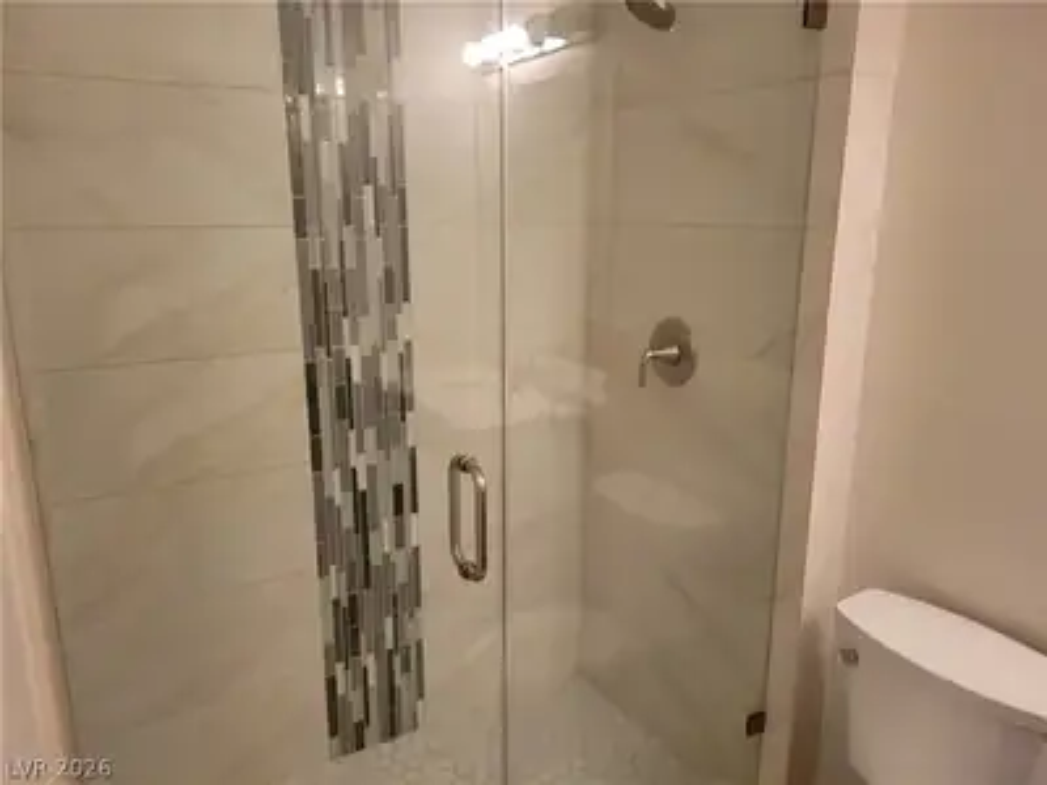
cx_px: 524
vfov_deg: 53.1
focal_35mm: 26
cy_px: 392
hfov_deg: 67.3
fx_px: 786
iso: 400
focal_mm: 5.4
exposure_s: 1/40
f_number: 1.8
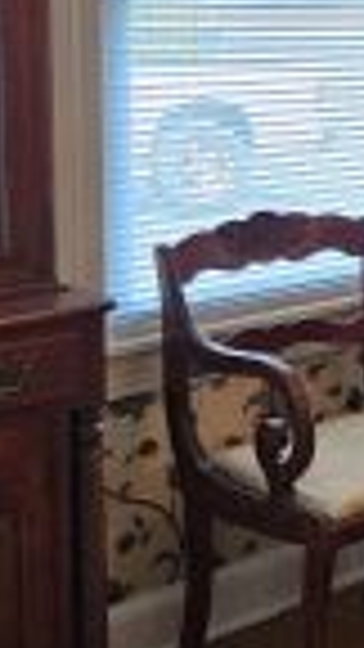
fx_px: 1493
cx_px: 962
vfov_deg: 24.2
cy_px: 169
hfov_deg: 11.0
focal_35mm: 87
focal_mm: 5.4
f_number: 1.8
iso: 500
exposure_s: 1/120
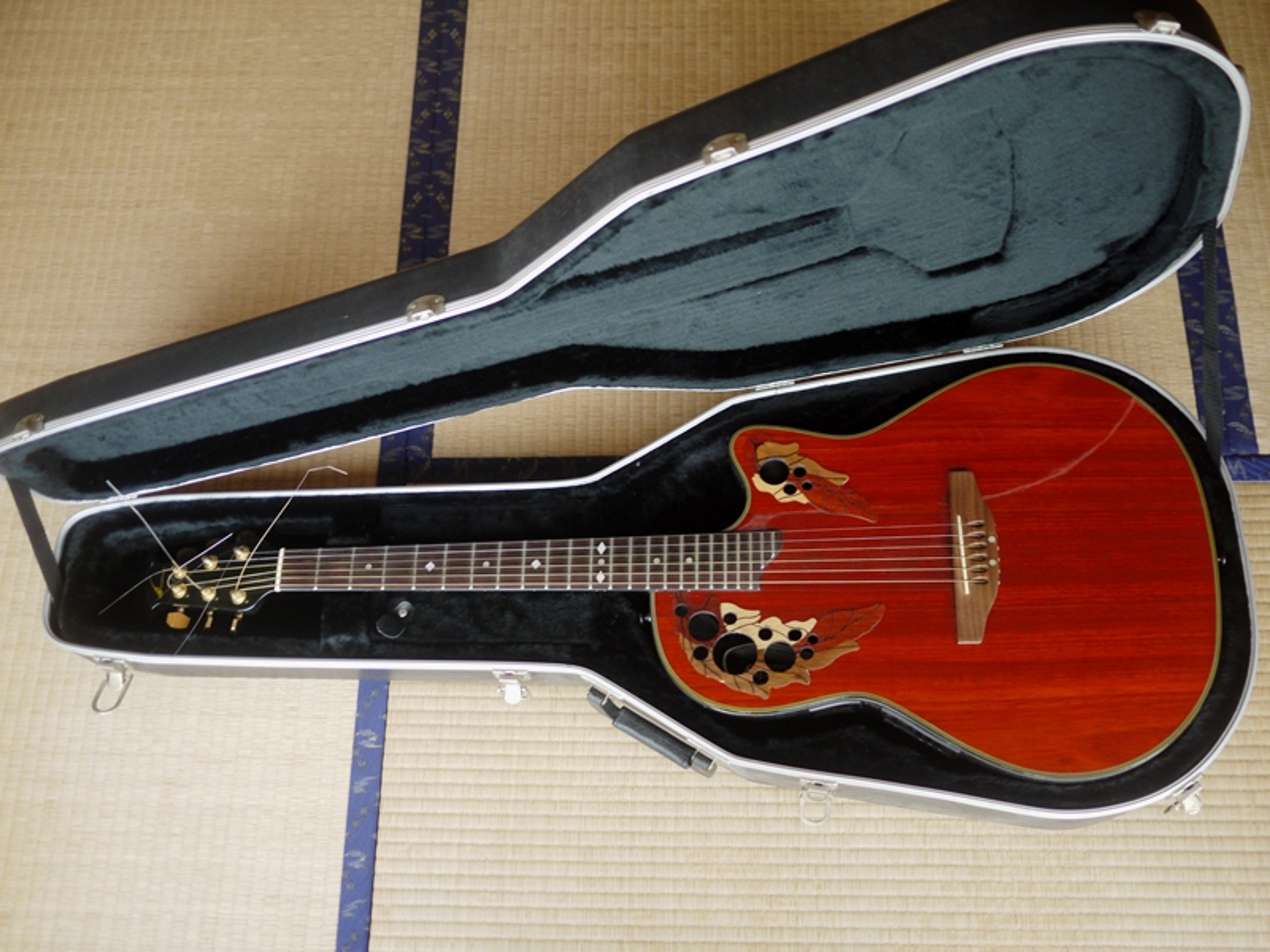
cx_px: 635
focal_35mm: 40
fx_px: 1468
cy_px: 476
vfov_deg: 36.0
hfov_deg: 46.8
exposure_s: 1/30
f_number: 1.7
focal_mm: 20
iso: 200
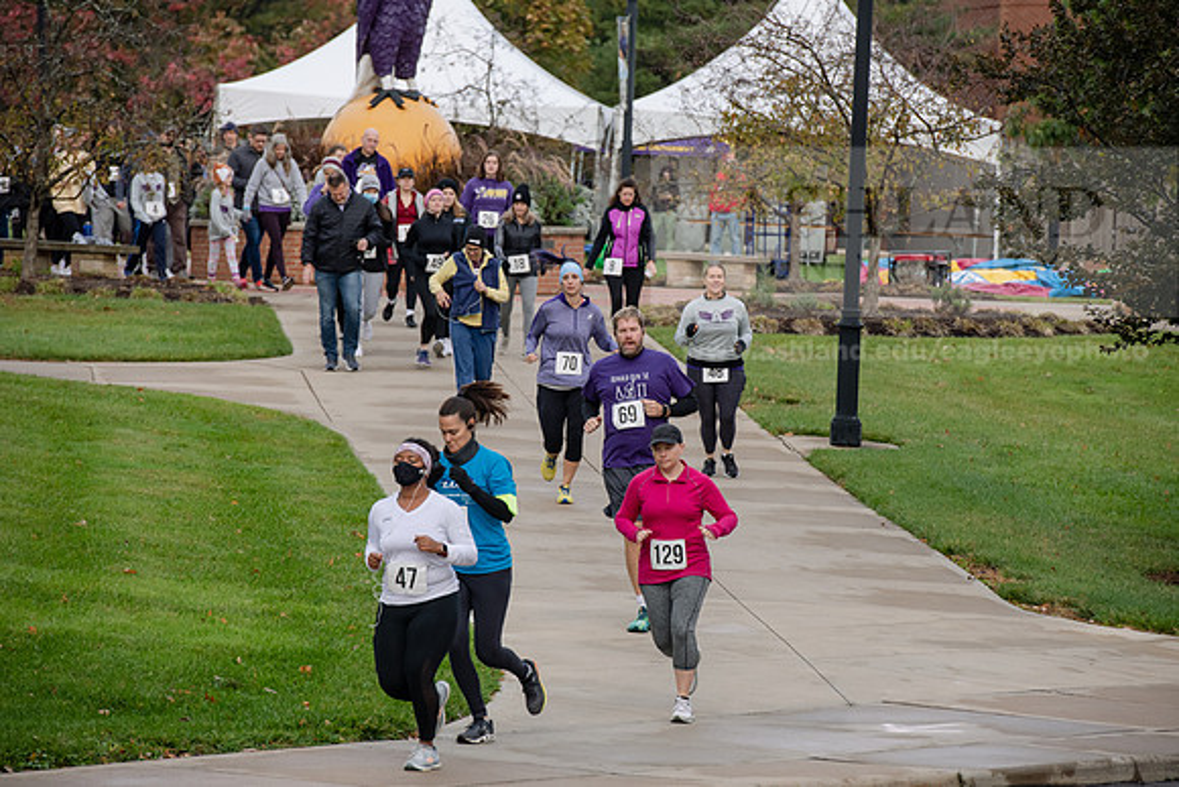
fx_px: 6551
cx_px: 590
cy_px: 394
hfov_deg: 10.3
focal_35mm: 200
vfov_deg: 6.9
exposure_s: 1/500
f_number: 6.3
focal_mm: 200
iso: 640
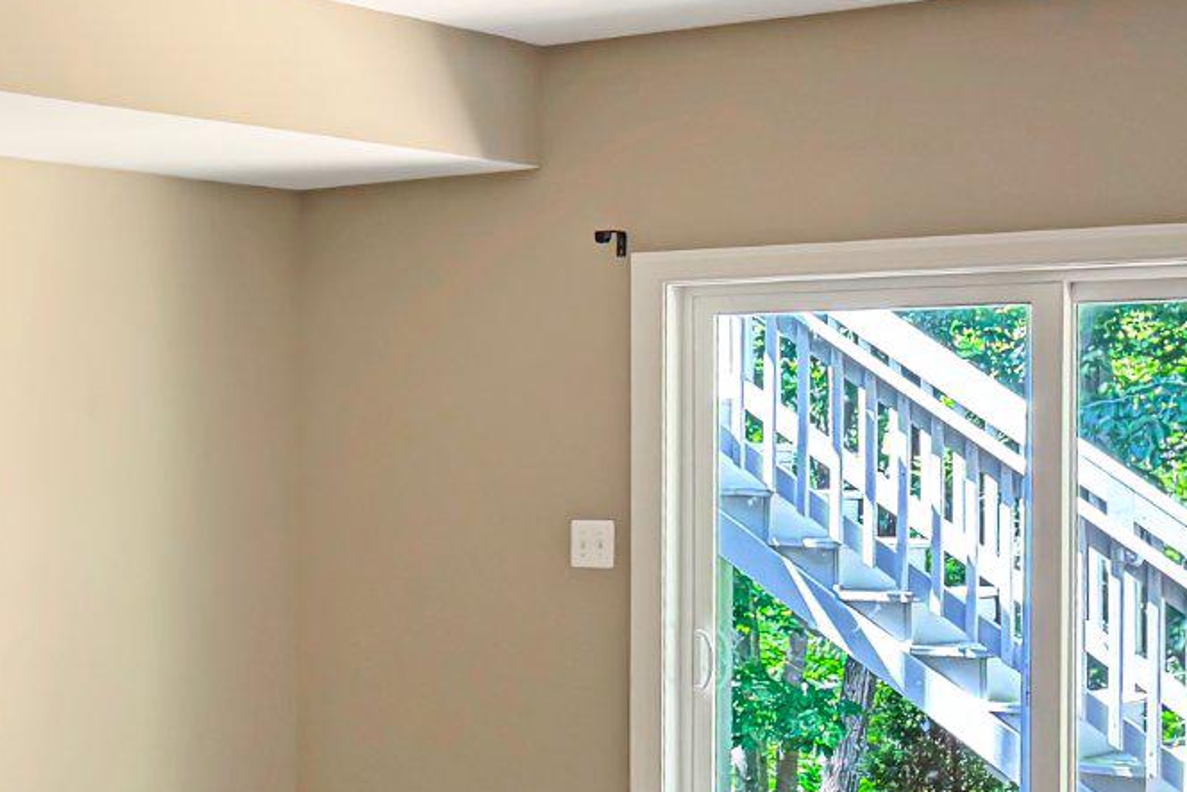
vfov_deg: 17.4
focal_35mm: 77
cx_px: -436
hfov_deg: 22.8
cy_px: 726
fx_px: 2539
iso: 160
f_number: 1.78
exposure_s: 1/120
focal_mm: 6.76
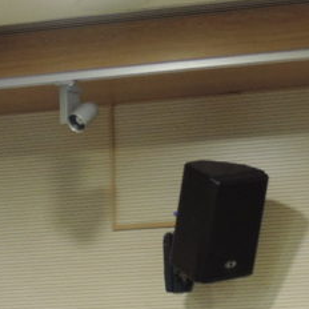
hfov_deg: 9.3
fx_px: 1848
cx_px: -157
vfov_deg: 9.4
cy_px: 413
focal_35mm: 183
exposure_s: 1/20
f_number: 3.5
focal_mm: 8.3
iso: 400
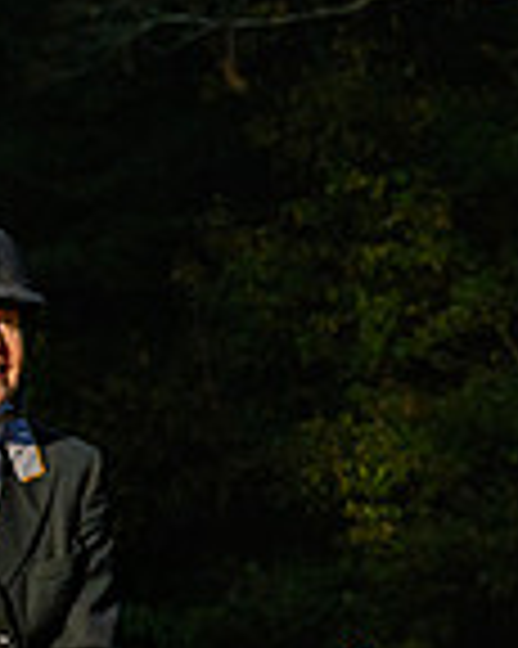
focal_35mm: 415
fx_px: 7961
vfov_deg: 4.6
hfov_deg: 3.7
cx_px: 80
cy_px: 992
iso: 2000
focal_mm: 94
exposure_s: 1/2500
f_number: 8
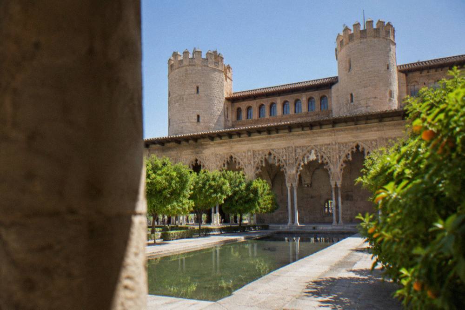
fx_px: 1356
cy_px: 155
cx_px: 232
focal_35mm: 105
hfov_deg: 19.5
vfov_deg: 13.0
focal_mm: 105
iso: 1000
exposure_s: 1/60
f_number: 5.6
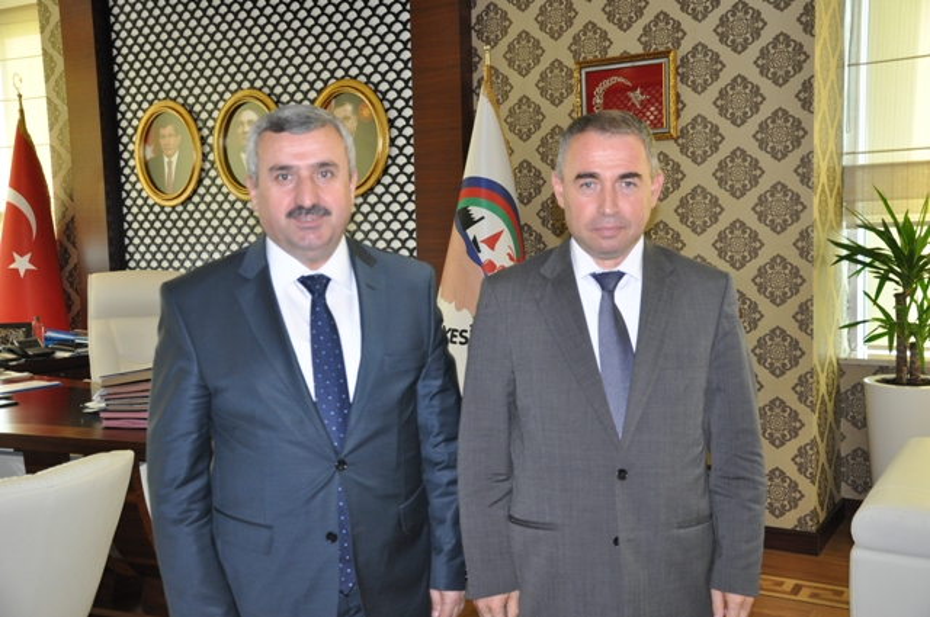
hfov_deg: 49.6
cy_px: 308
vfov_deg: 34.1
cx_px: 465
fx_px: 1006
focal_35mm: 39
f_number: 4
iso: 800
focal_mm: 26
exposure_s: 1/60
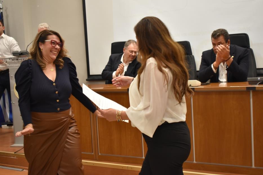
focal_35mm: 48
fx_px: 347
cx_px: 122
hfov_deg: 41.4
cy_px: 82
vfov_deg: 28.3
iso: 1100
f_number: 4.2
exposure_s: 1/125
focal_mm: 29
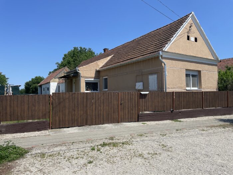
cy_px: 88
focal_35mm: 26
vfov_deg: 53.1
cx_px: 116
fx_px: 175
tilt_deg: +3.3
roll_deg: +1.6
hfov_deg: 67.3
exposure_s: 1/4132
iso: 32
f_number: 1.6
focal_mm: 4.2
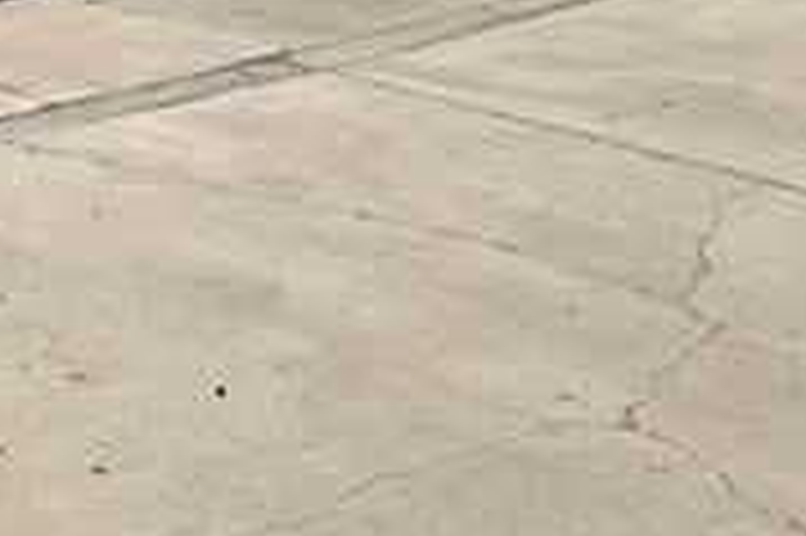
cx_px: -50
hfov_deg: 21.0
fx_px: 2080
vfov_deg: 12.5
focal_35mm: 93
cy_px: -619
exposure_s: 1/7092
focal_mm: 6.76
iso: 80
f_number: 1.78
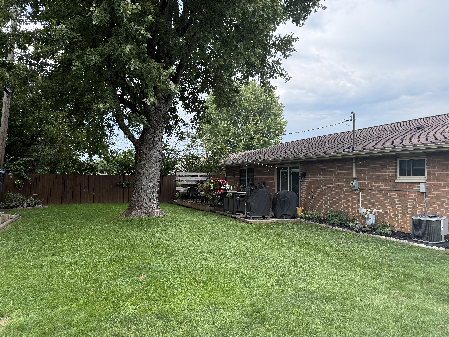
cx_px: 224
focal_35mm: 24
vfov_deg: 56.8
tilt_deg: +1.8
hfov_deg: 71.6
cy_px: 168
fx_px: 311
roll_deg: -0.5
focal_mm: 6.76
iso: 100
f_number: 1.78
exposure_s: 1/1192
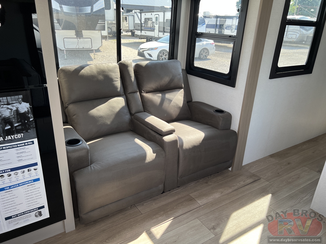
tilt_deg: -22.4
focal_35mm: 26
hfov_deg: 67.3
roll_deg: -2.1
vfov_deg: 53.1
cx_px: 163
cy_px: 122
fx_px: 245
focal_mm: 5.7
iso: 64
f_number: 1.5
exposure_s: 1/121
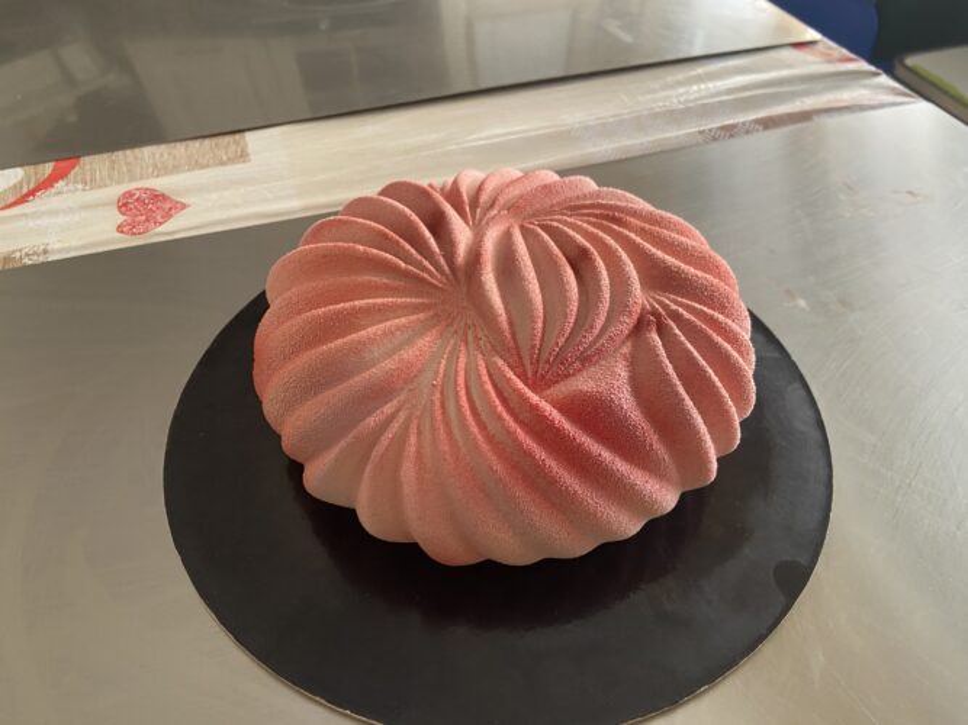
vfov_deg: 53.0
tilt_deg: -46.2
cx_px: 484
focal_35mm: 26
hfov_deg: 67.3
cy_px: 362
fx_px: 727
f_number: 1.8
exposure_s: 1/60
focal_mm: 4.25
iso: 200
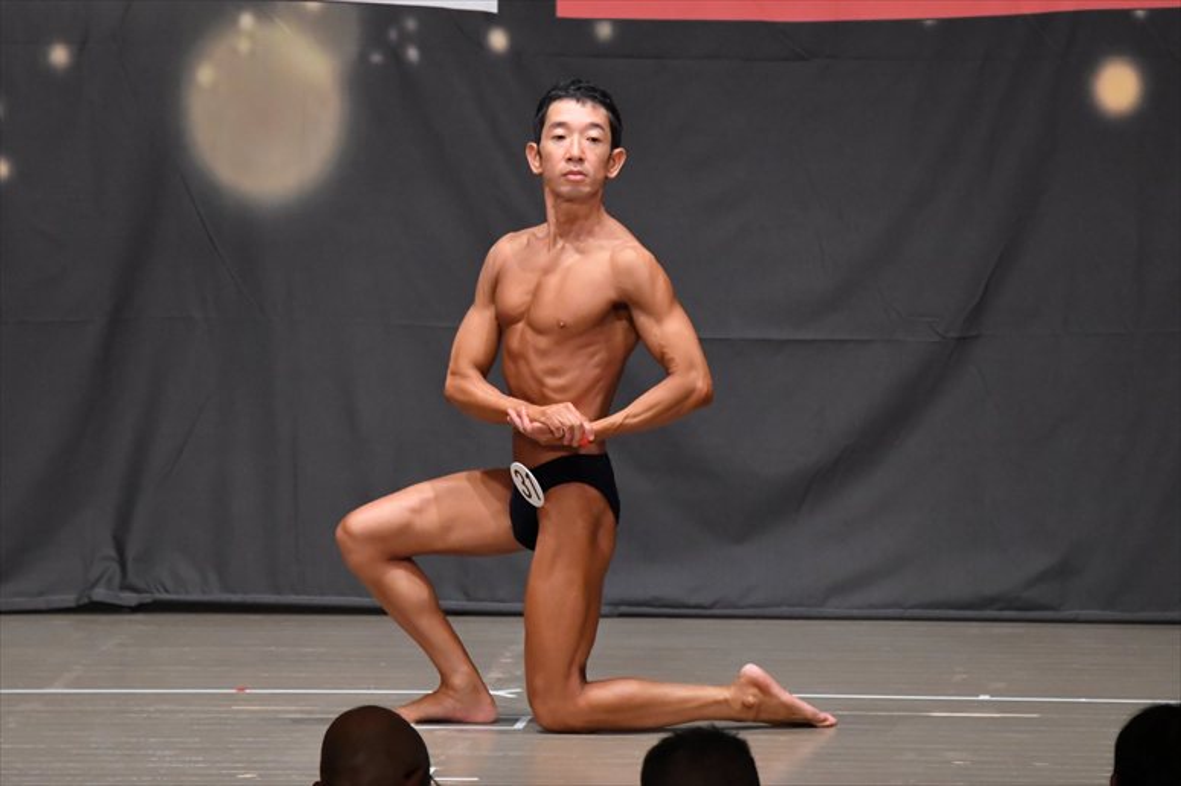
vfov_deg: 4.8
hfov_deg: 7.2
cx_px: 590
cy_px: 393
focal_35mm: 285
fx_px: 9345
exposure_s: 1/400
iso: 6400
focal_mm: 190
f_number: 5.6
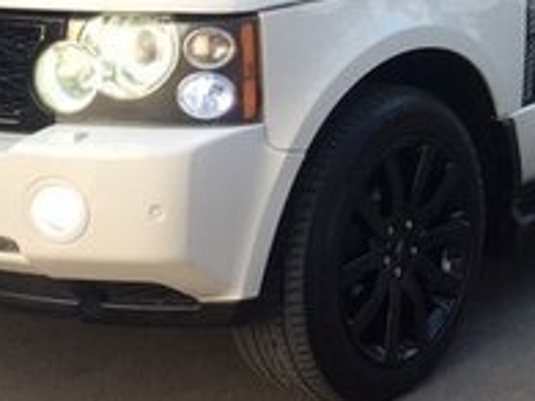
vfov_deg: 14.7
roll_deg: +1.1
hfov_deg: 19.6
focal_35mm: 98
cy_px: -29
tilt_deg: -6.7
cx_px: 497
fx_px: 1514
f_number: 2.2
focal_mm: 4.15
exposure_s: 1/100
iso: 32
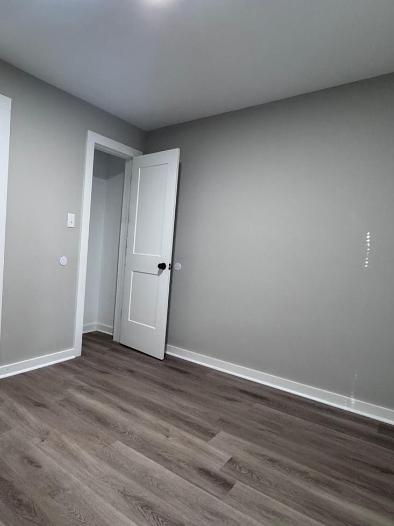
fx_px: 334
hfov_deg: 59.4
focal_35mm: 22
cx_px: 124
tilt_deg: -2.8
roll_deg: -3.7
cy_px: 261
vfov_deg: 76.4
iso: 320
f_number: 2.2
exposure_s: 1/60
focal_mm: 2.22
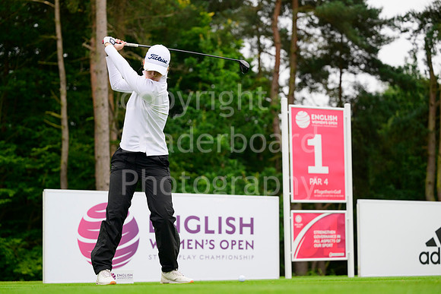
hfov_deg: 26.3
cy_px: 147
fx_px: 943
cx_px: 220
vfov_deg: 17.7
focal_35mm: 77
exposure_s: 1/1250
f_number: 2.8
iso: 1000
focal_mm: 77
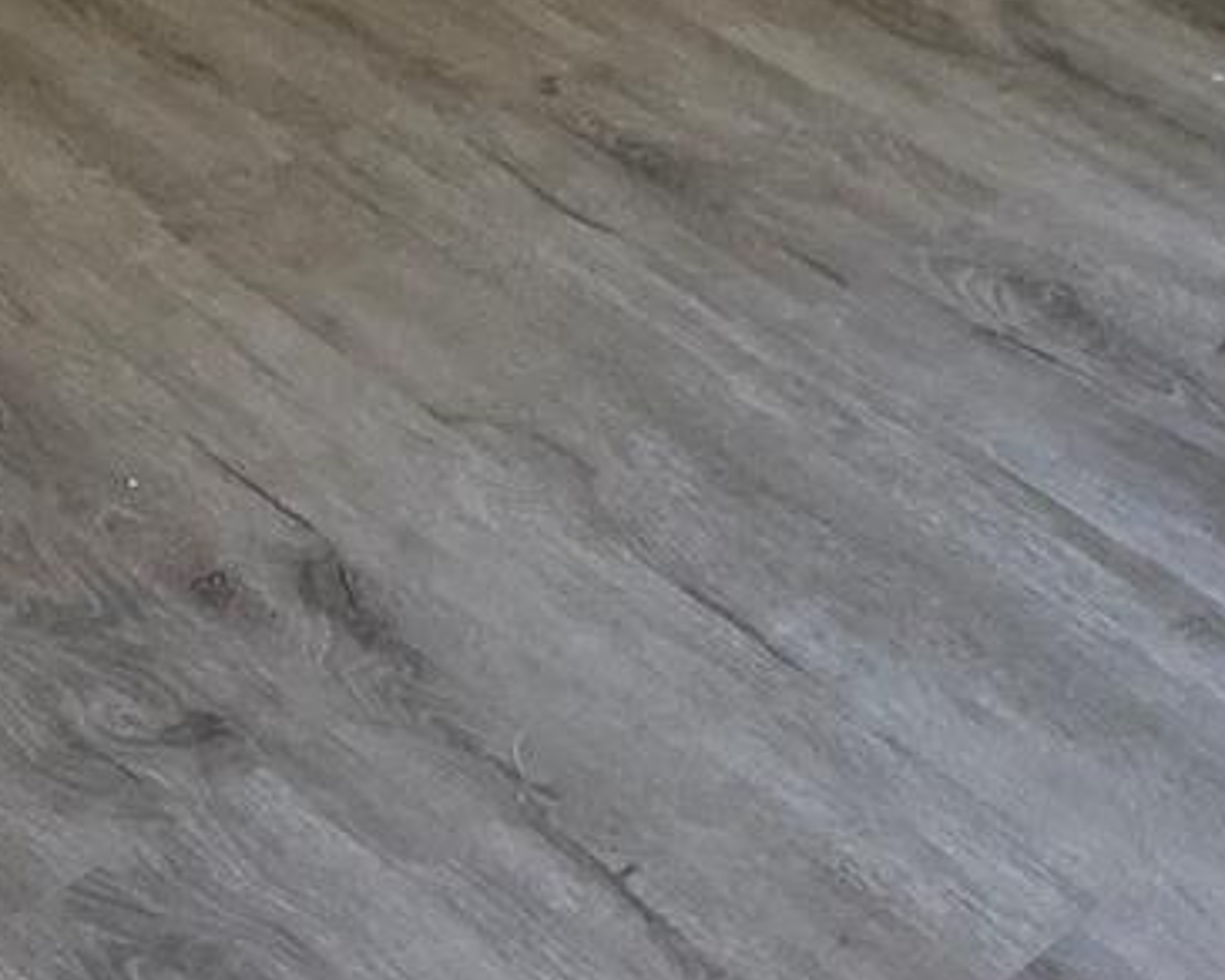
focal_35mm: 115
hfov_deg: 16.5
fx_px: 4169
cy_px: -1584
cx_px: 1050
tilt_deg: -8.4
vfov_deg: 10.8
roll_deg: -1.7
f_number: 1.8
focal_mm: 3.99
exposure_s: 1/60
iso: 160
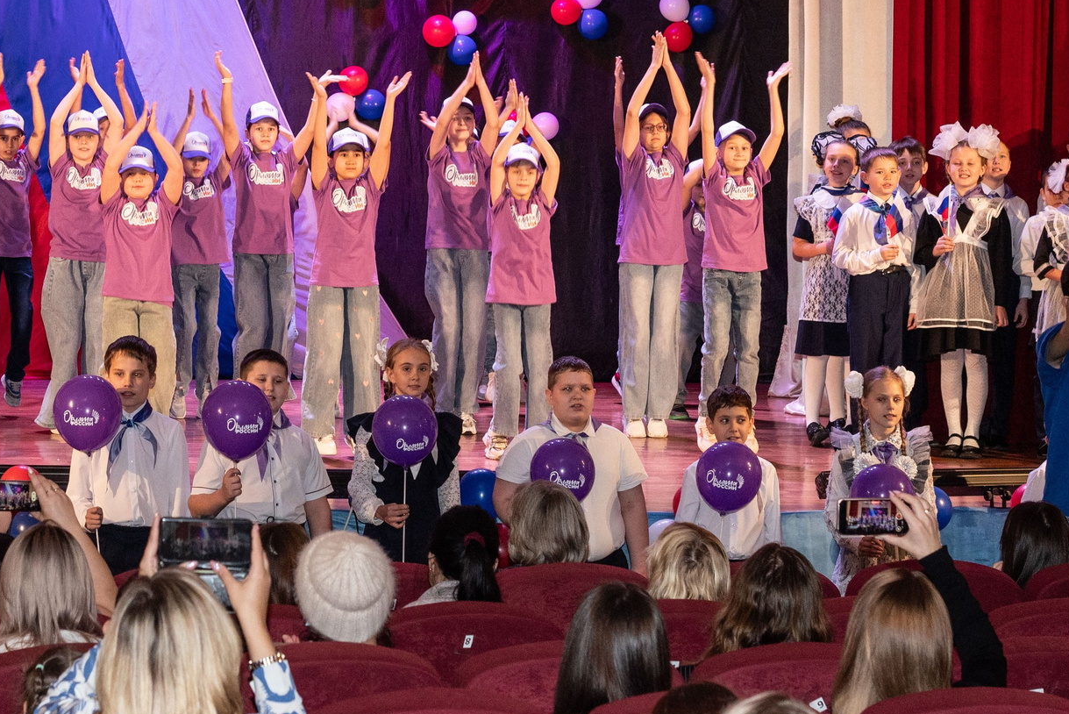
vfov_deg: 13.0
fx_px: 3119
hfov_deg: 19.3
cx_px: 296
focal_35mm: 105
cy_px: 136
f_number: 6.3
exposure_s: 1/200
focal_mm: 50
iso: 800
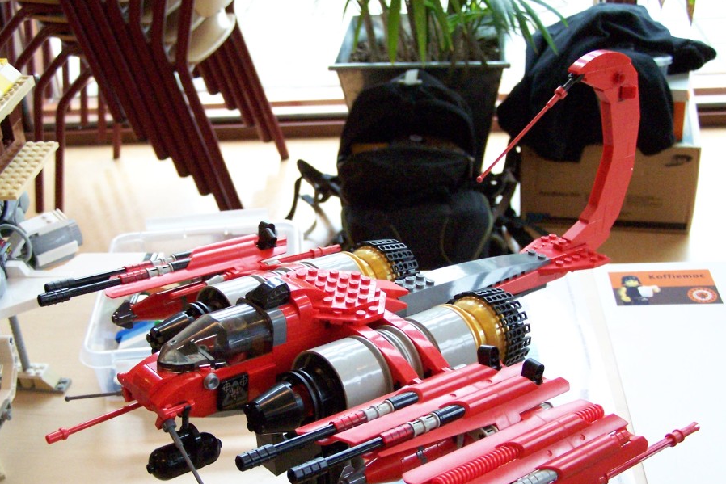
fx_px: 1029
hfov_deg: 38.9
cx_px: 340
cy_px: 307
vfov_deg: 26.4
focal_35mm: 51
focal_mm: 7.1
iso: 400
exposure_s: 1/250
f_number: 2.9
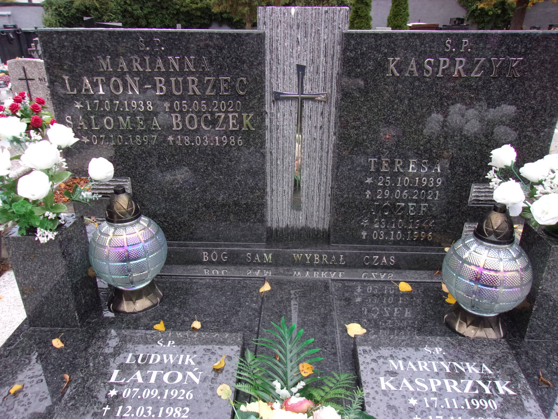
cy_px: 210
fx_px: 435
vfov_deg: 51.4
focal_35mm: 27
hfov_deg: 65.3
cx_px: 279
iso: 200
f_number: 3
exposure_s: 1/34
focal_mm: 4.9
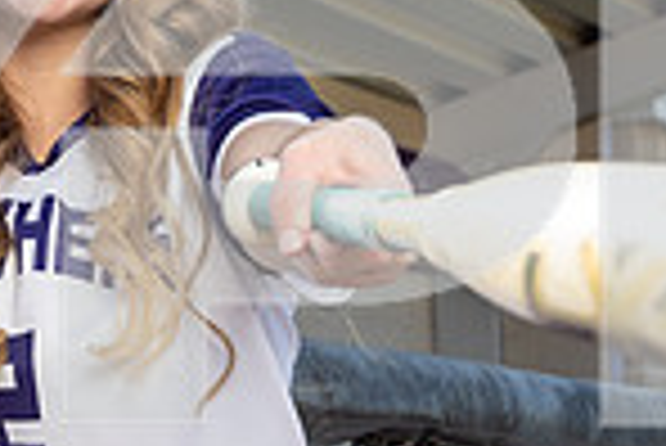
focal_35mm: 141
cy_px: 191
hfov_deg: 14.3
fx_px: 2611
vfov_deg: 9.8
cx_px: -27
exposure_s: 1/250
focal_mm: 36
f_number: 5.6
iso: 100
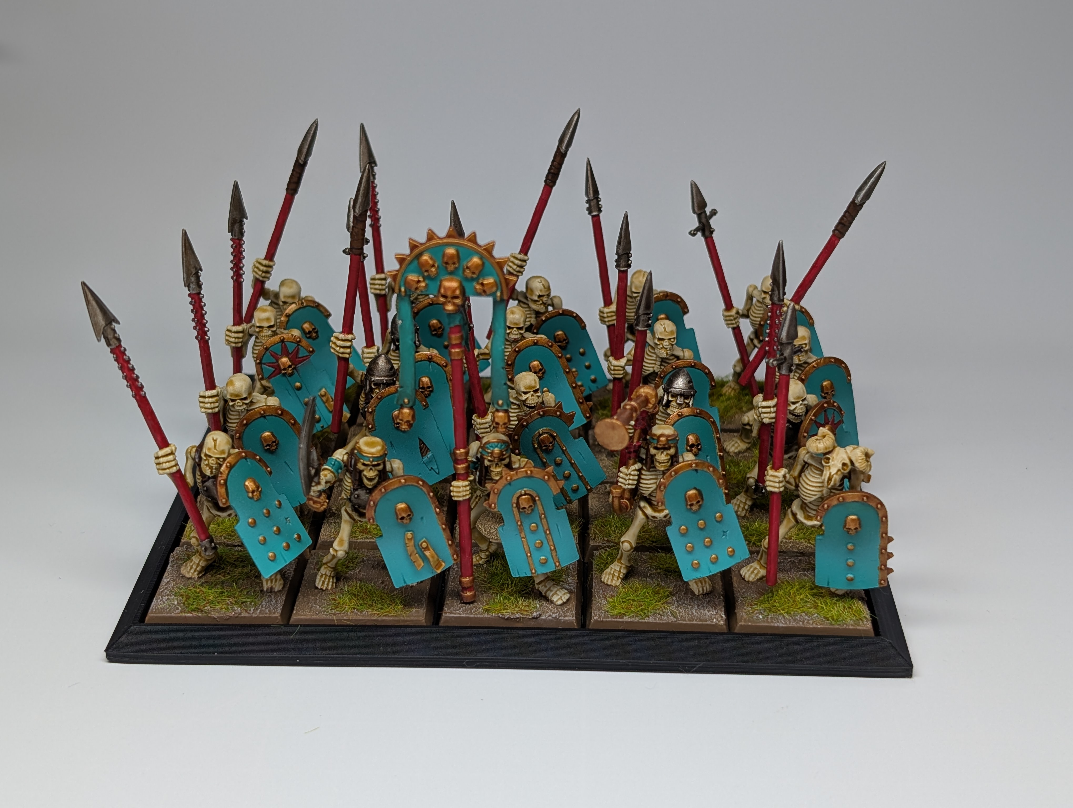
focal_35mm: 49
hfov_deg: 38.9
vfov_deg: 29.7
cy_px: 404
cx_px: 536
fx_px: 1521
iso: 19
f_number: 1.68
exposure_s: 1/108
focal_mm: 6.9
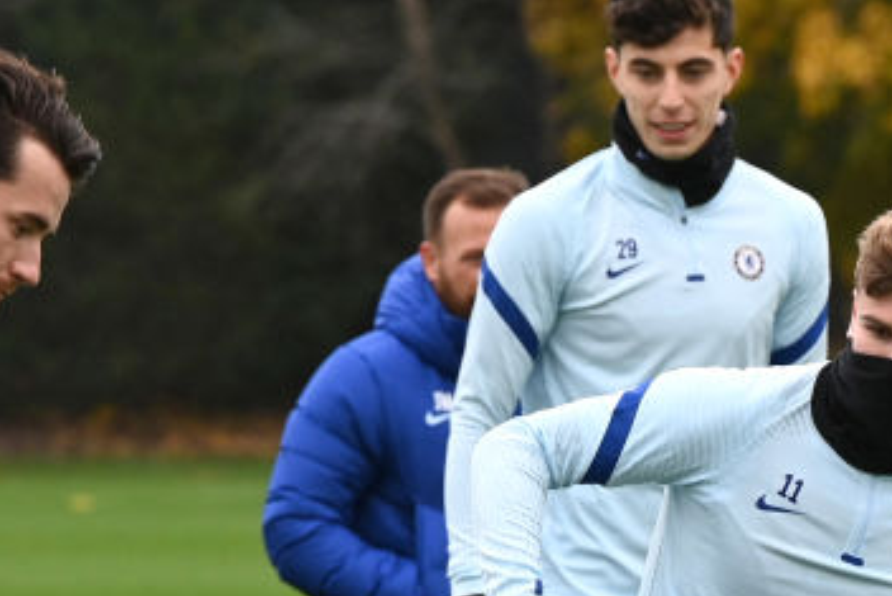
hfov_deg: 3.5
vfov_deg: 2.4
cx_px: 603
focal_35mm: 582
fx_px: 14426
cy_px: 823
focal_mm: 200
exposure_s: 1/1000
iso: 1600
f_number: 7.1
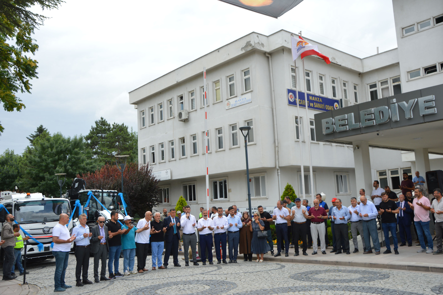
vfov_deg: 40.0
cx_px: 222
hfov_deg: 57.2
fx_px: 406
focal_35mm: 33
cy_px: 148
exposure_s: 1/250
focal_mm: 22
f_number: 8
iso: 100
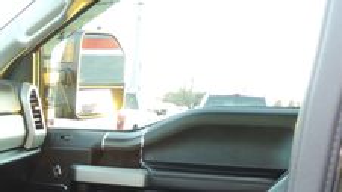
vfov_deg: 15.3
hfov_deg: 25.8
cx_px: -61
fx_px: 671
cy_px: 266
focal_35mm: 74
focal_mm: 4.3
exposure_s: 1/15
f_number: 3
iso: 400
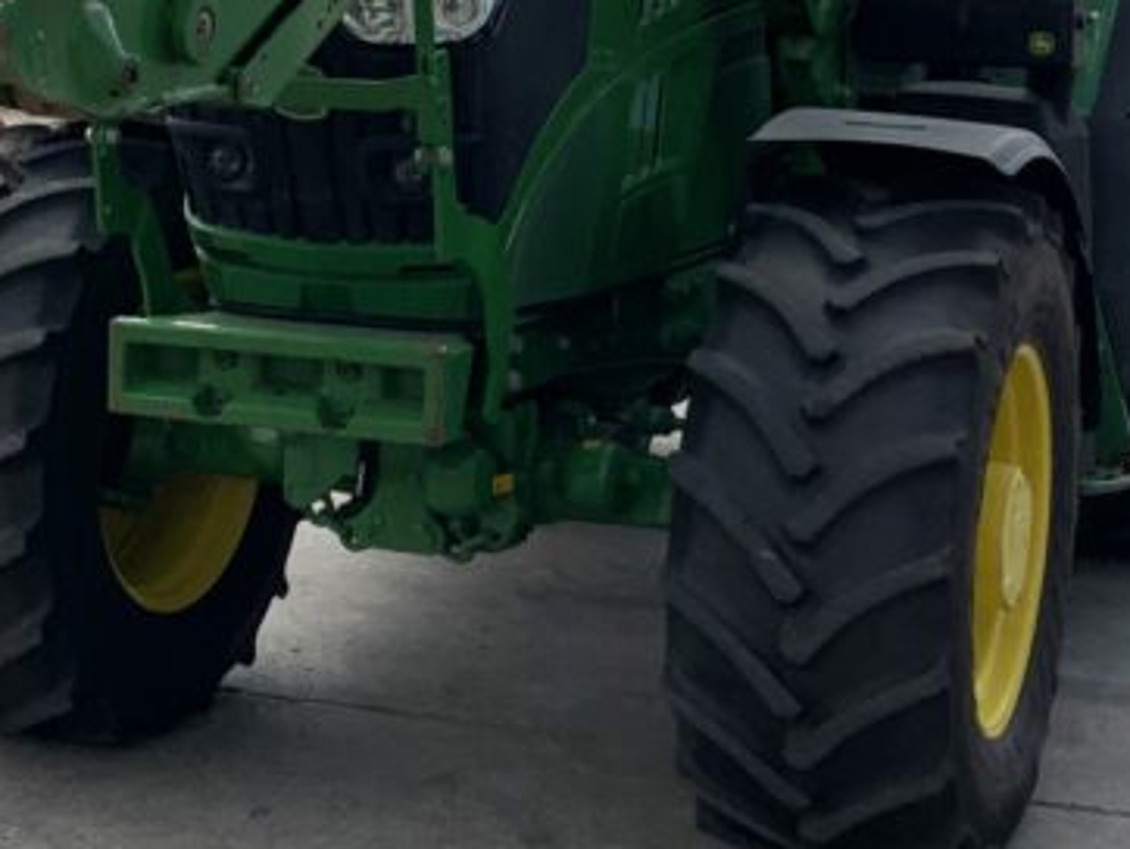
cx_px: 471
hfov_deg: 23.8
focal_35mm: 82
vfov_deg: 17.8
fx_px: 2679
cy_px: 125
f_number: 1.8
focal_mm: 3
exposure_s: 1/2058
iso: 16
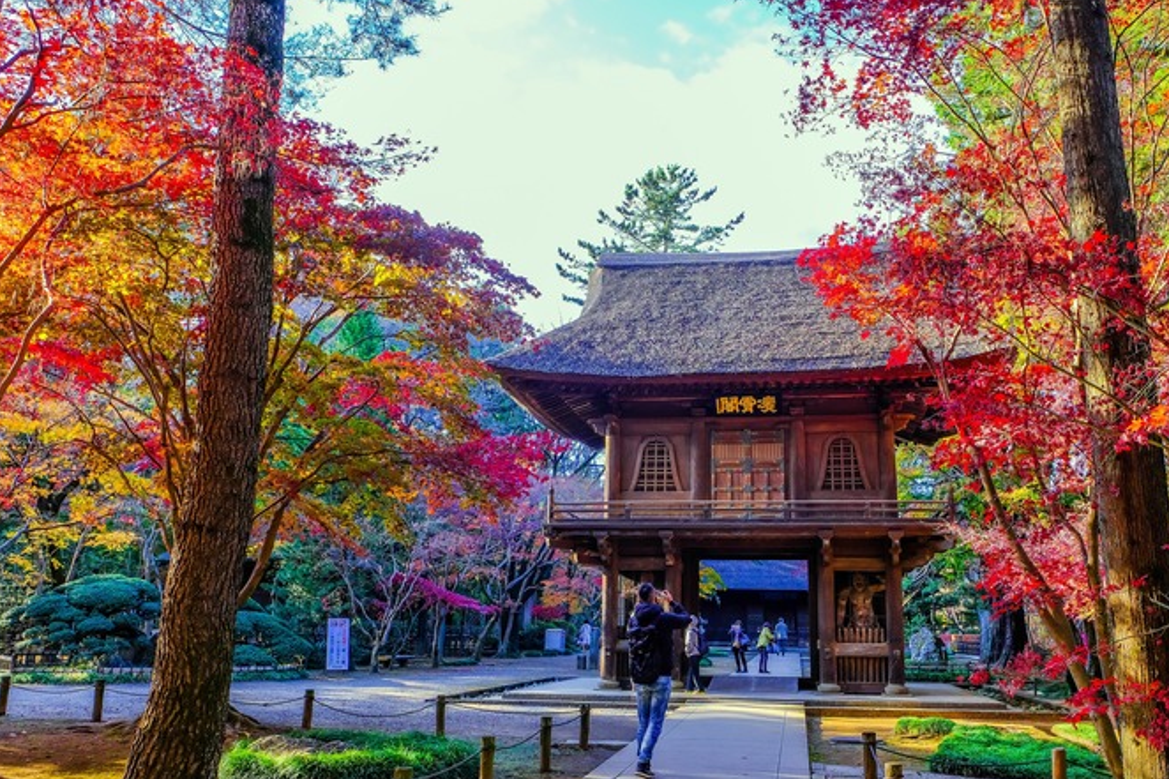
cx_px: 667
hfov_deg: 63.4
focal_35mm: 29
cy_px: 420
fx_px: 941
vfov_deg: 44.9
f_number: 5.6
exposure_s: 1/80
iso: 320
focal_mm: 16
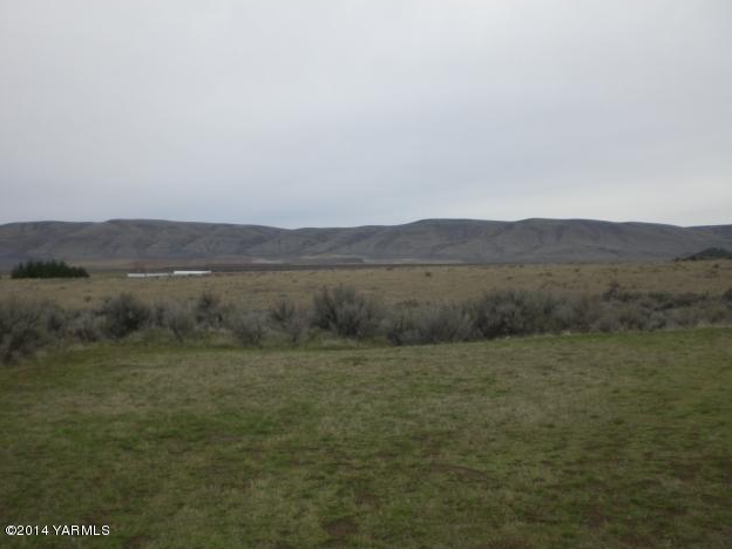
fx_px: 825
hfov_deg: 47.9
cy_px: 272
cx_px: 374
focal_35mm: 39
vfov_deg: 36.8
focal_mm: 6.3
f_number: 3.1
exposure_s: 1/320
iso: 50
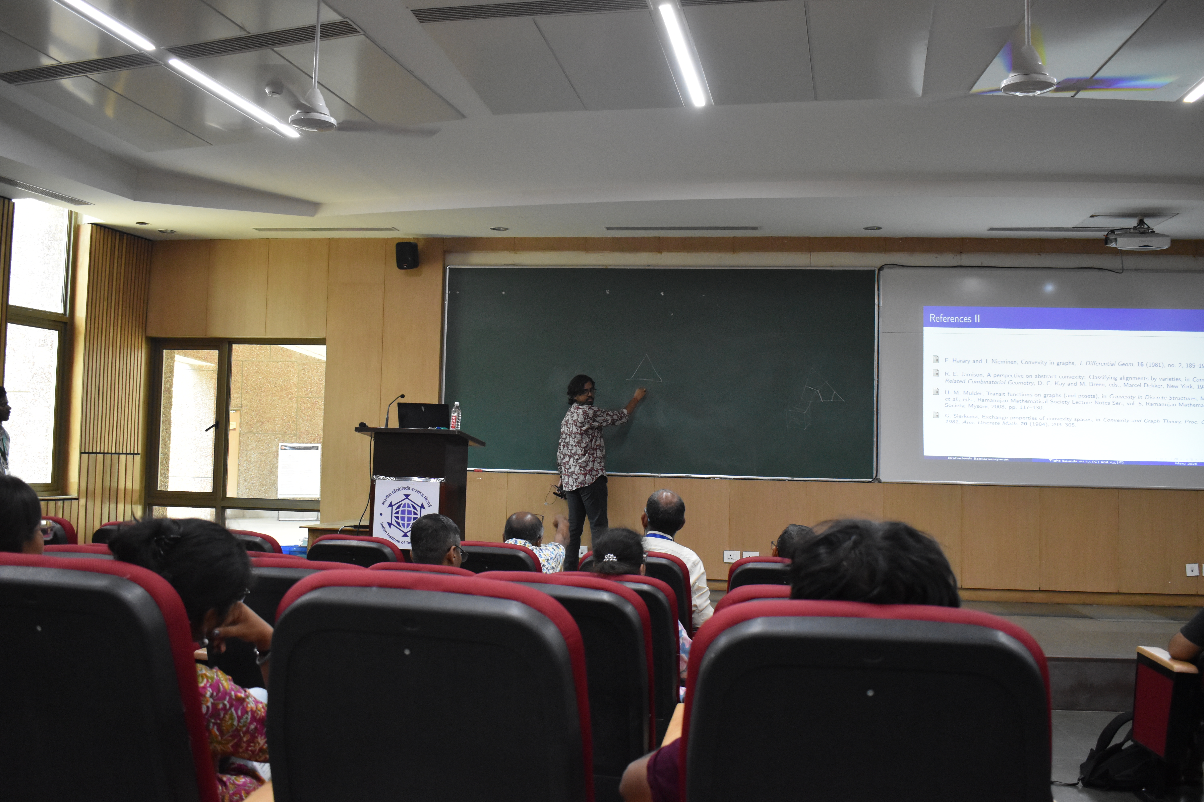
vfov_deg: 40.0
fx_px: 1104
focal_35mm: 33
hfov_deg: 57.2
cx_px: 602
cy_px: 401
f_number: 3.8
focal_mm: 22
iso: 2200
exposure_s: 1/125
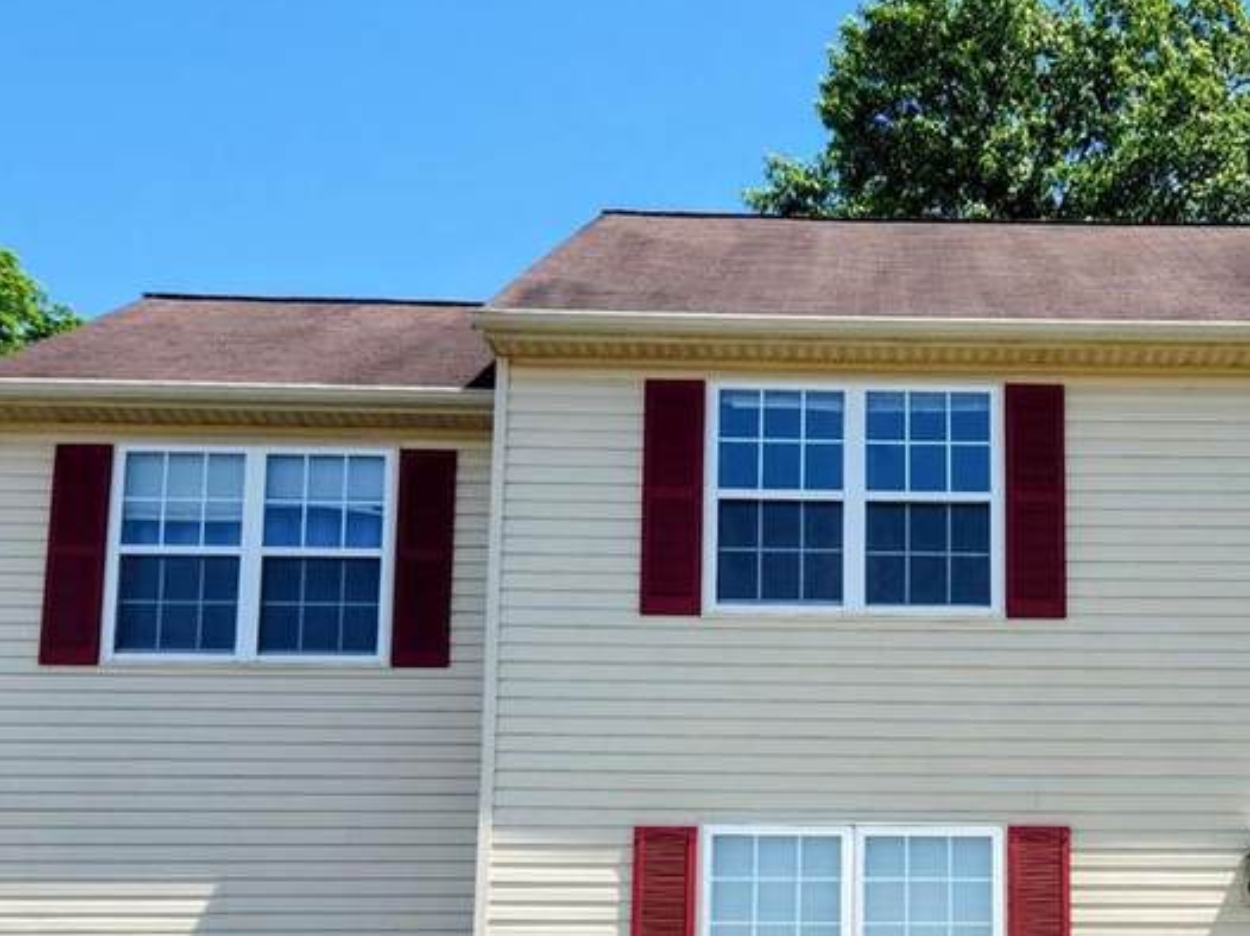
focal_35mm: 56
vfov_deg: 25.2
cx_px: 989
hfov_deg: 33.4
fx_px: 2021
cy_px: 864
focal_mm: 5.4
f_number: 1.8
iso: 50
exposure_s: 1/962
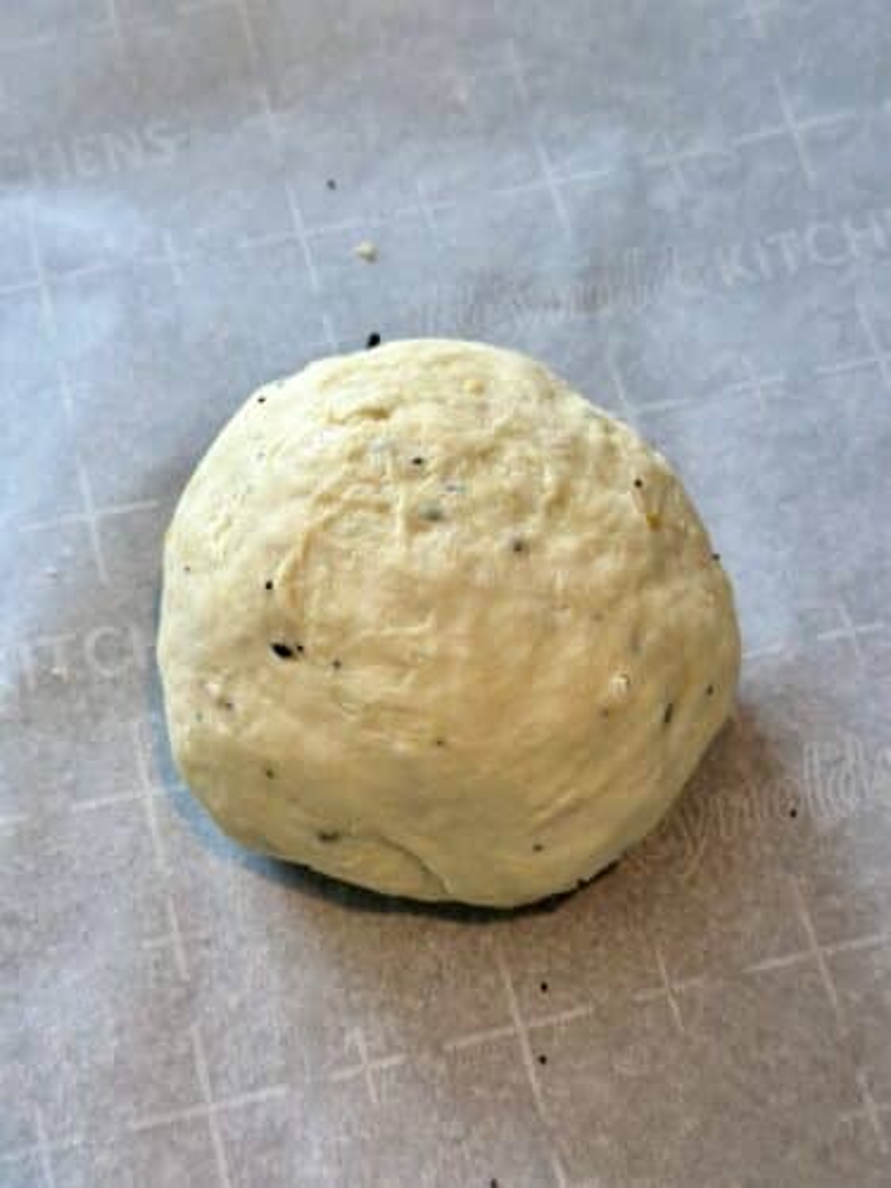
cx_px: 446
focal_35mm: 48
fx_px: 1647
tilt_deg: -66.9
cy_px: 594
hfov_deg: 30.3
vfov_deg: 39.7
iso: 80
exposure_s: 1/198
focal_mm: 6.86
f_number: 1.78
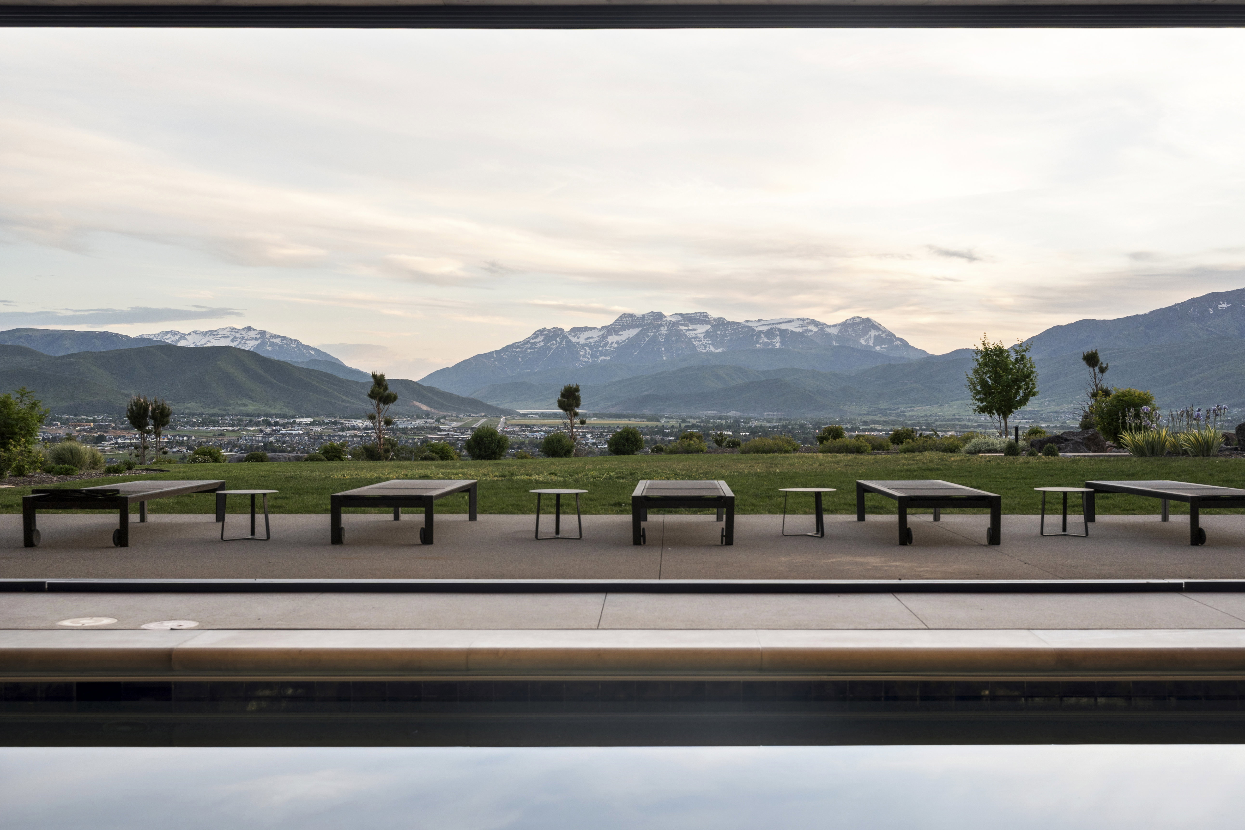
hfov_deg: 53.8
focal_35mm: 35
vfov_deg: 37.4
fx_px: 1225
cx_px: 657
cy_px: 421
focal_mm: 33.4
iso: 500
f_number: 5.6
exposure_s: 1/6
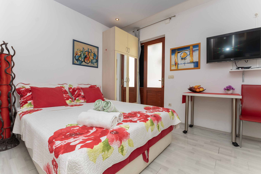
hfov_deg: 100.4
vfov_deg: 77.3
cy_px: 87
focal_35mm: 15
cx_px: 130
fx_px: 109
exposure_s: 1/125
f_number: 5.6
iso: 200
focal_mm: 10
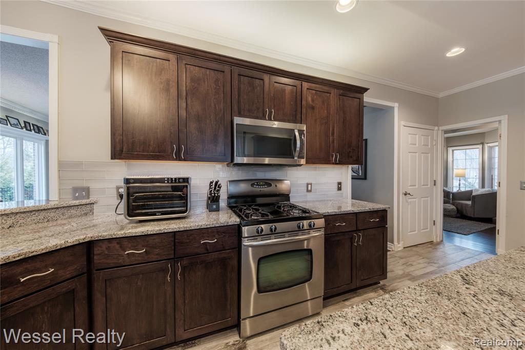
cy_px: 175
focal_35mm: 12
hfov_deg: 112.6
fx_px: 175
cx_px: 262
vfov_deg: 90.0
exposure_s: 1/60
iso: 400
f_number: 7.1
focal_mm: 8
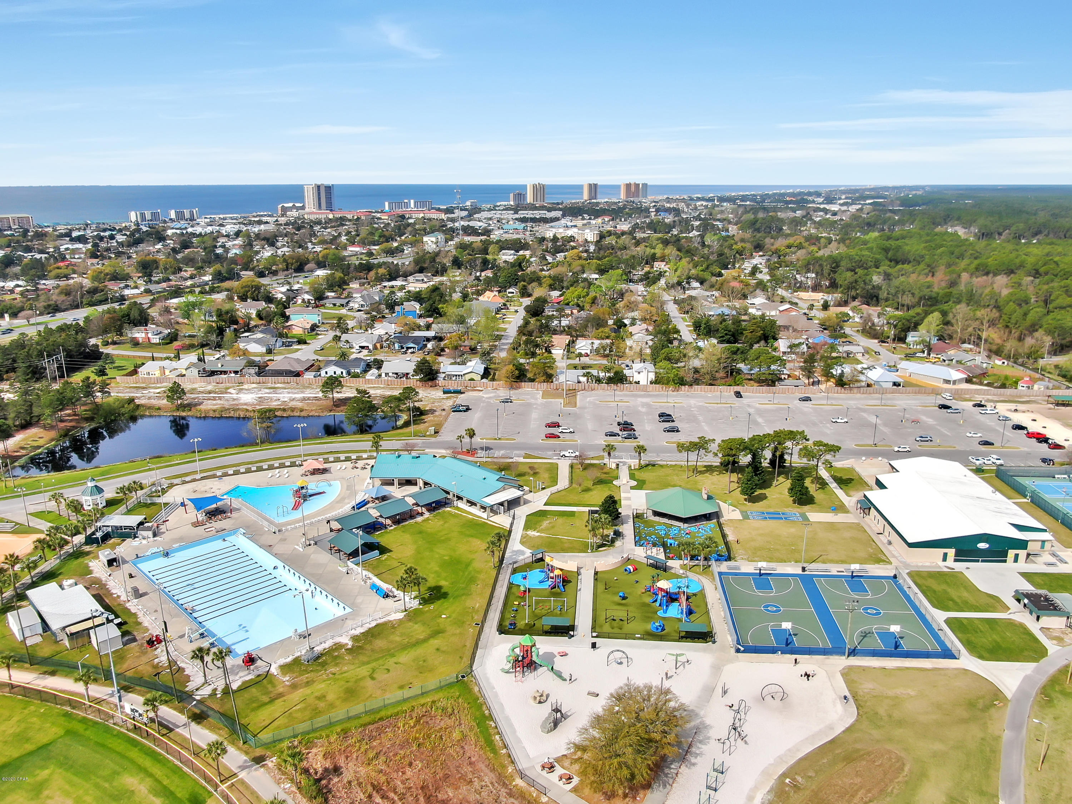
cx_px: 536
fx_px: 743
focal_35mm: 24
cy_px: 402
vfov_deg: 56.8
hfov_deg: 71.6
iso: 100
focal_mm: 4.39
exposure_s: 1/1000
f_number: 2.8
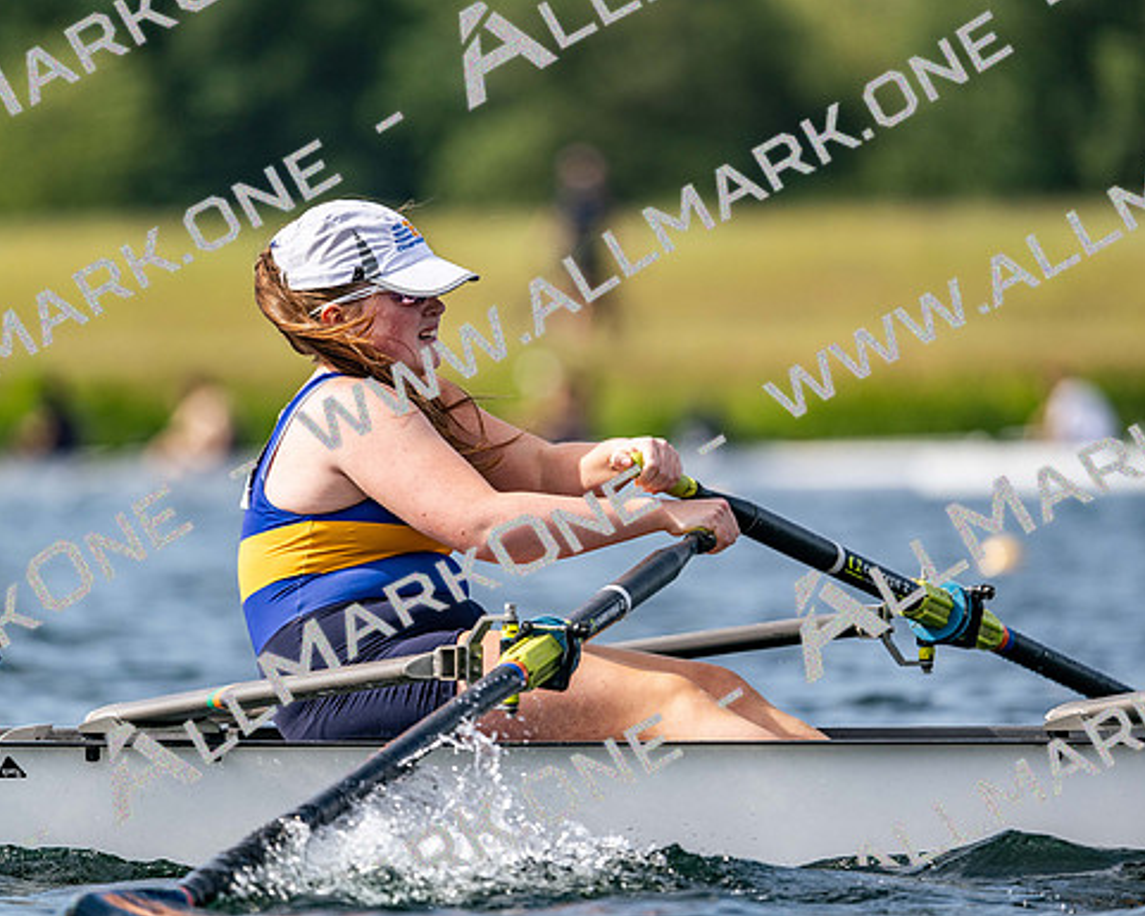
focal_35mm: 453
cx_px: 590
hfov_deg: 4.3
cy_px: 458
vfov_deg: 3.4
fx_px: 15354
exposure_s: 1/2500
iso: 250
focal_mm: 400
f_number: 4.5
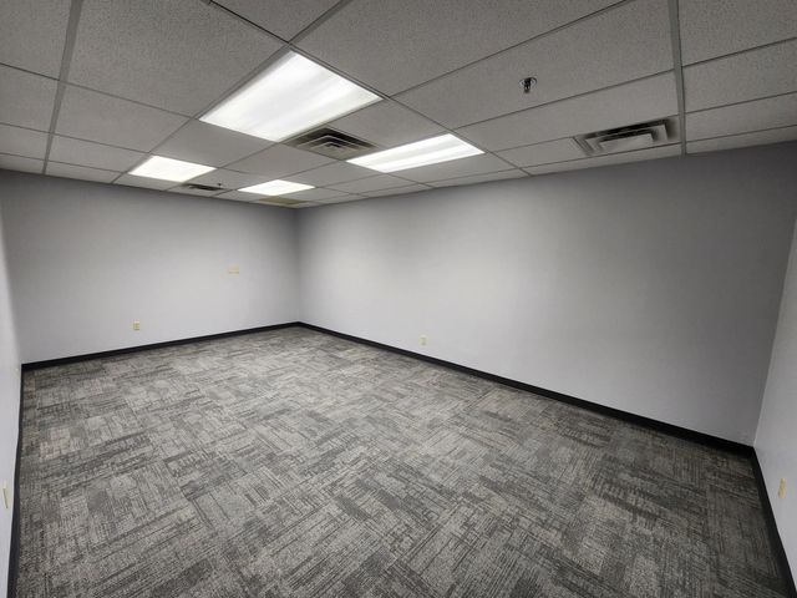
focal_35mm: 13
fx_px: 299
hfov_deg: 106.2
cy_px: 299
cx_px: 398
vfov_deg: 89.9
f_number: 2.2
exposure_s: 1/60
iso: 160
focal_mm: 2.2
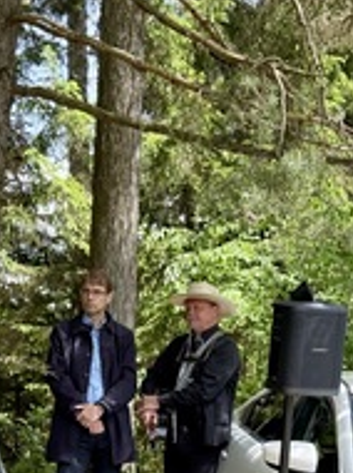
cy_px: 413
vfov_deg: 21.2
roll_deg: -1.5
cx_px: 67
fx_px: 1240
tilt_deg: +0.5
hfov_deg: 16.1
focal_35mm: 91
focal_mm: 6.76
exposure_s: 1/570
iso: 80
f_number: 1.78
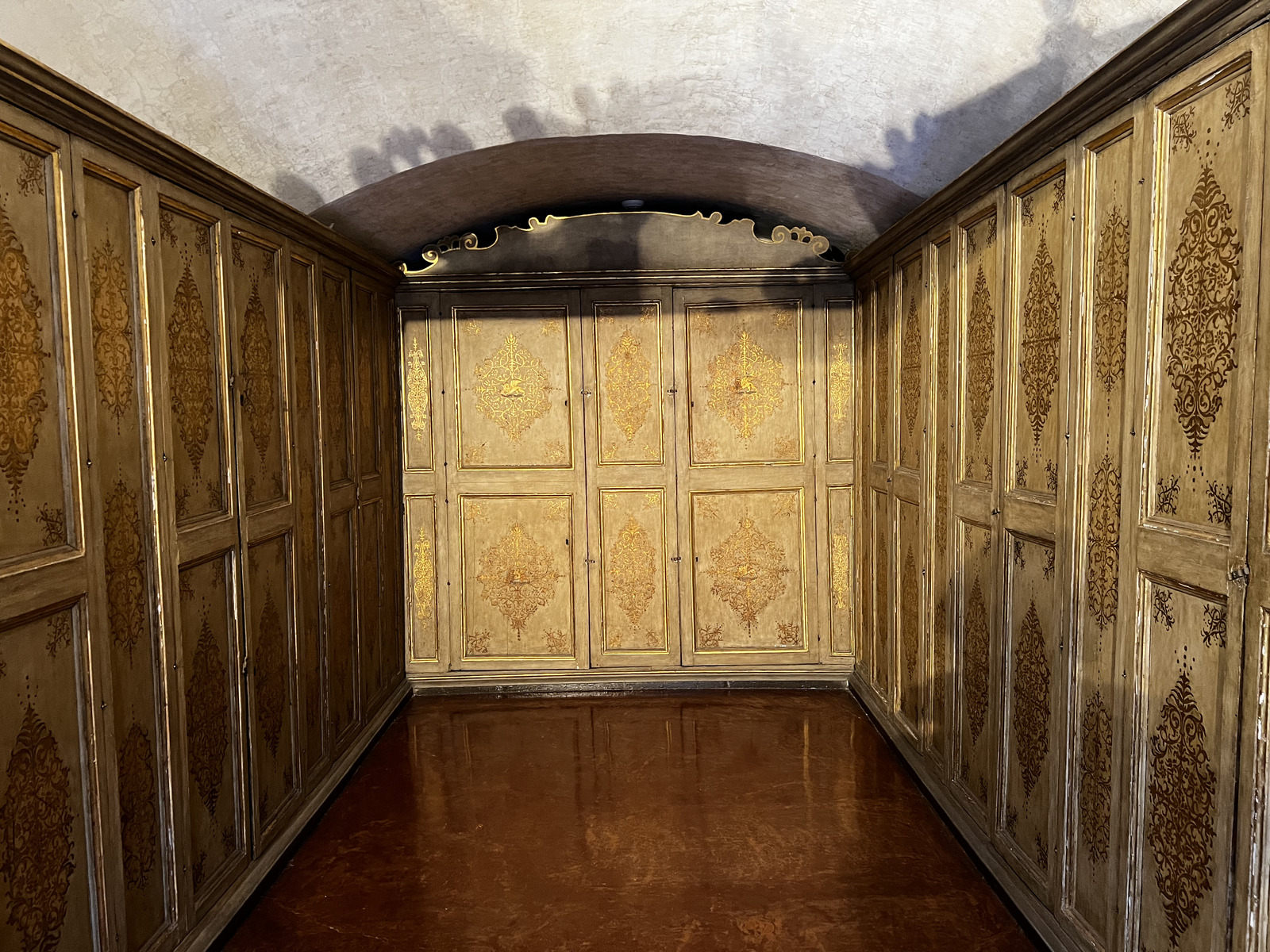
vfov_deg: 53.1
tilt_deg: -3.0
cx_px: 635
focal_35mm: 26
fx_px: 954
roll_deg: +0.0
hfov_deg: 67.3
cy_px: 476
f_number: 1.5
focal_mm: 5.7
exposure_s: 1/50
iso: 400
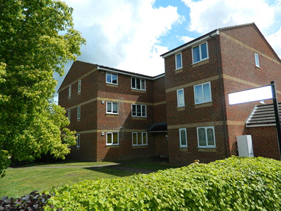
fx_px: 203
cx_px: 140
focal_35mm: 25
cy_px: 106
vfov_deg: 54.9
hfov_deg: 69.4
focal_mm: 4.5
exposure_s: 1/800
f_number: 3.1
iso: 80
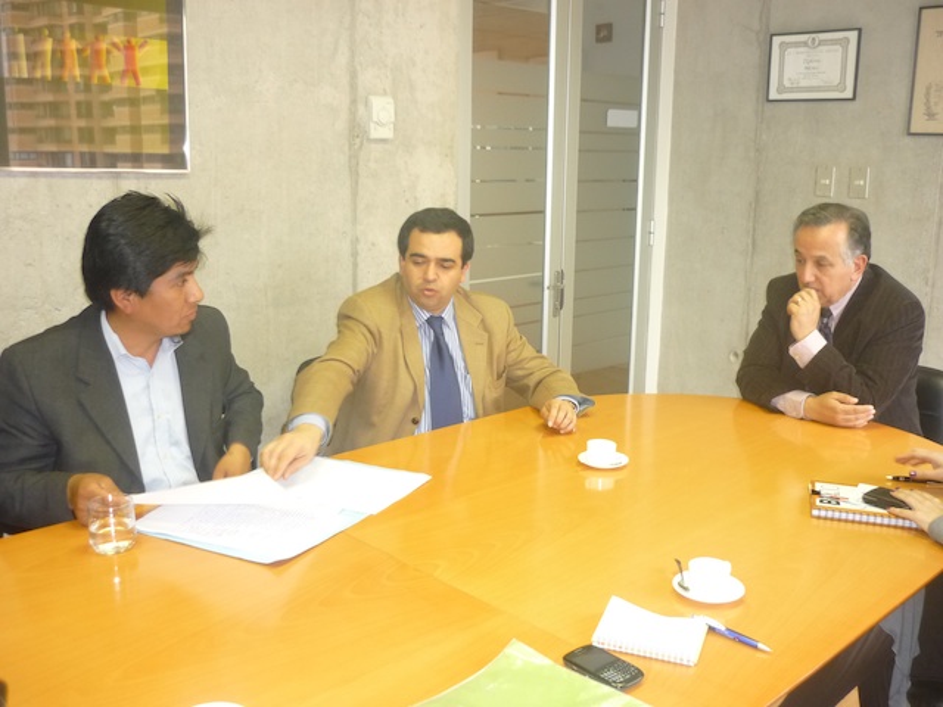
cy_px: 354
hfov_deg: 55.4
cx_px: 472
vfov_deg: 42.9
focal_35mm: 33
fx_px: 899
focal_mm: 5.5
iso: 250
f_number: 2.8
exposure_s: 1/30
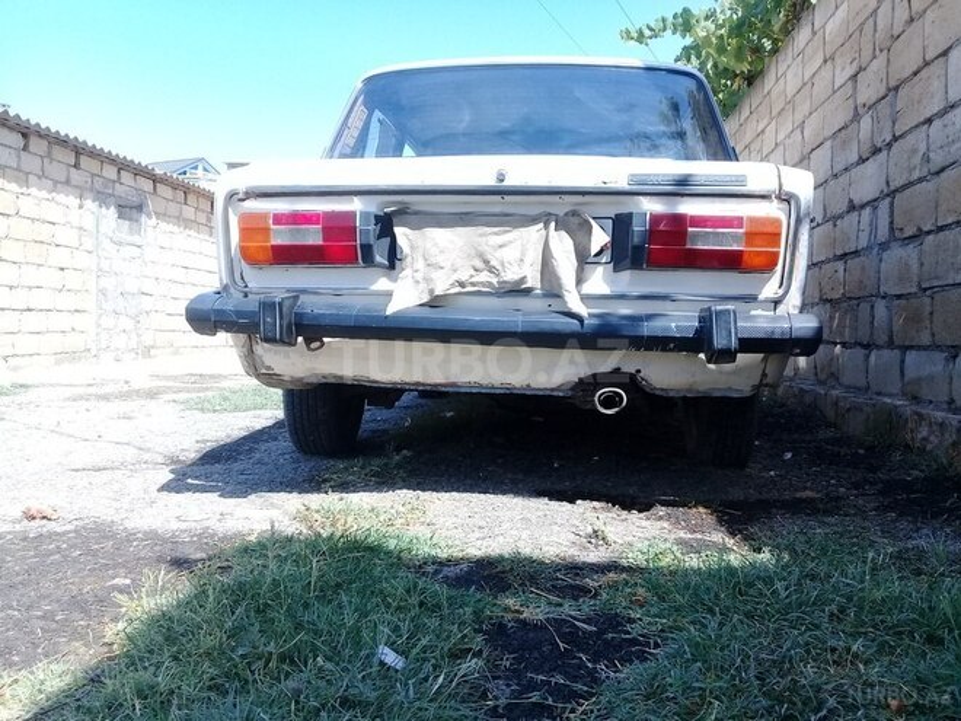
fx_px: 861
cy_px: 360
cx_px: 480
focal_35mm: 31
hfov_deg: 58.4
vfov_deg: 45.4
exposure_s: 1/561
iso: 64
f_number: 2.2
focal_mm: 3.3
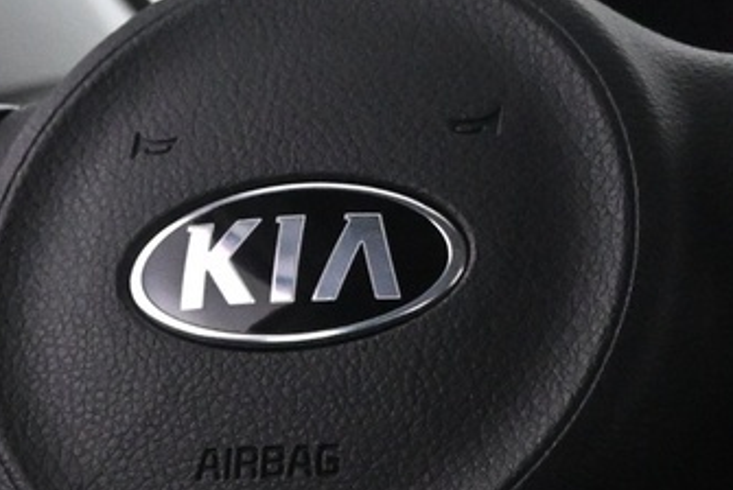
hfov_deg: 10.3
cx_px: 330
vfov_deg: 6.9
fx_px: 4059
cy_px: 289
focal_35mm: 199
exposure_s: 1/60
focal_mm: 27.5
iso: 4500
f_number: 4.5
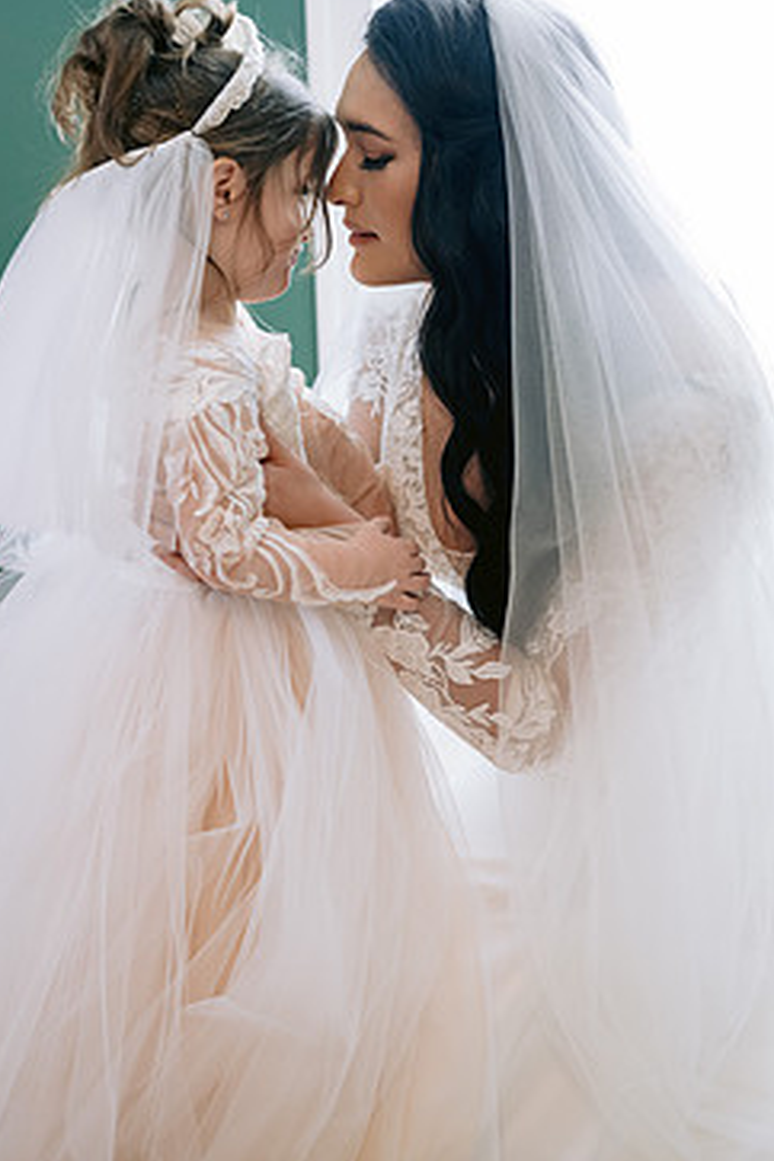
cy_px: 451
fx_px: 1999
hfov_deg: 21.9
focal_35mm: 62
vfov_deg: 32.3
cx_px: 387
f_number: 2.8
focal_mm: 50
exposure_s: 1/160
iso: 800
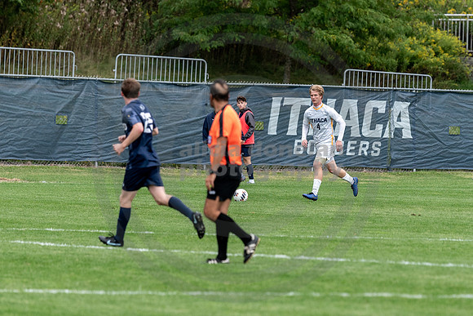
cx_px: 319
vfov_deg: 3.5
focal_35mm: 389
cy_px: 122
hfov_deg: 5.3
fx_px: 5118
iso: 320
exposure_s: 1/640
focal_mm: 200
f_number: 3.2
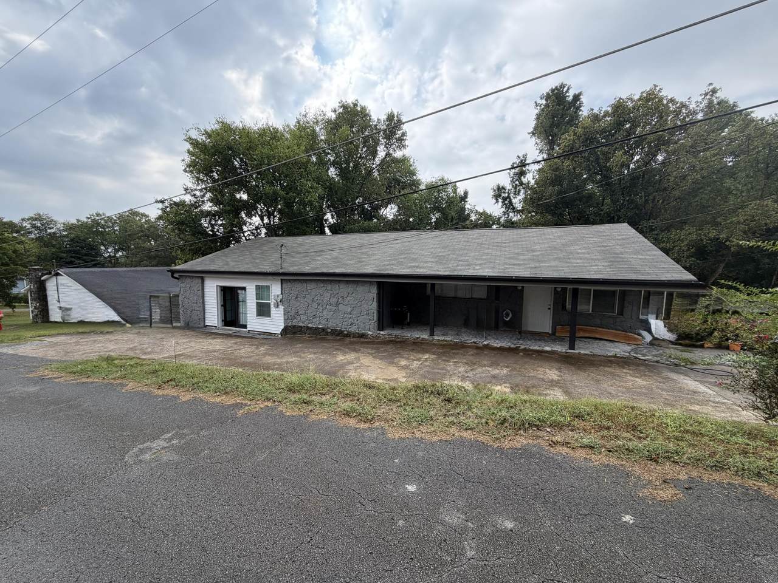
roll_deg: +0.1
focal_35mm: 14
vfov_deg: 85.7
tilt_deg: -7.0
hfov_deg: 102.1
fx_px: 315
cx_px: 389
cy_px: 292
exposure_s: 1/770
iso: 40
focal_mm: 2.22
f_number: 2.2
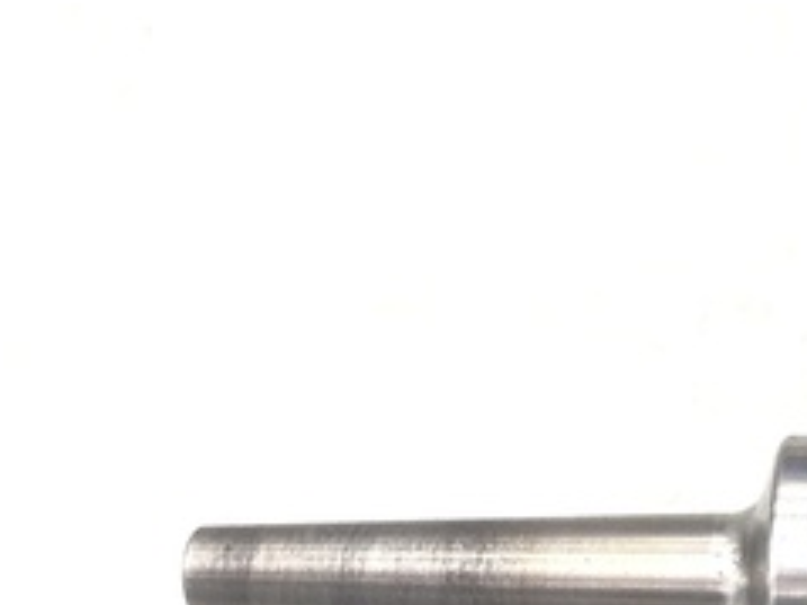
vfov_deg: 19.1
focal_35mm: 75
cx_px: 1070
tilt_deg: -60.9
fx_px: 1748
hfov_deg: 22.9
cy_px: 598
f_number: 1.8
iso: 32
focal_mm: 3.99
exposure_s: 1/30
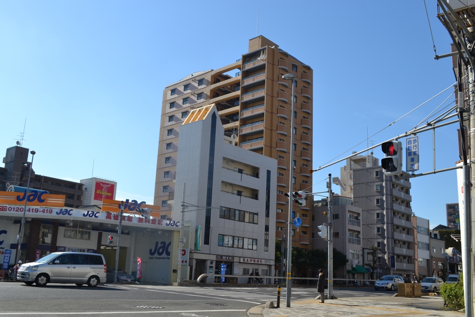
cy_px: 158
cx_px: 238
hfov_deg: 53.1
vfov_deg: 36.9
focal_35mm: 36
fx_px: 475
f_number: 7.1
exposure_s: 1/250
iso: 100
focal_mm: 24
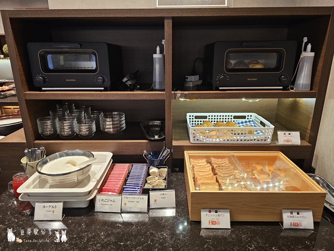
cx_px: 167
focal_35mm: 23
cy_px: 126
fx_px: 222
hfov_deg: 73.9
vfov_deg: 58.9
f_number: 1.7
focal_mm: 6.3
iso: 250
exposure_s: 1/44
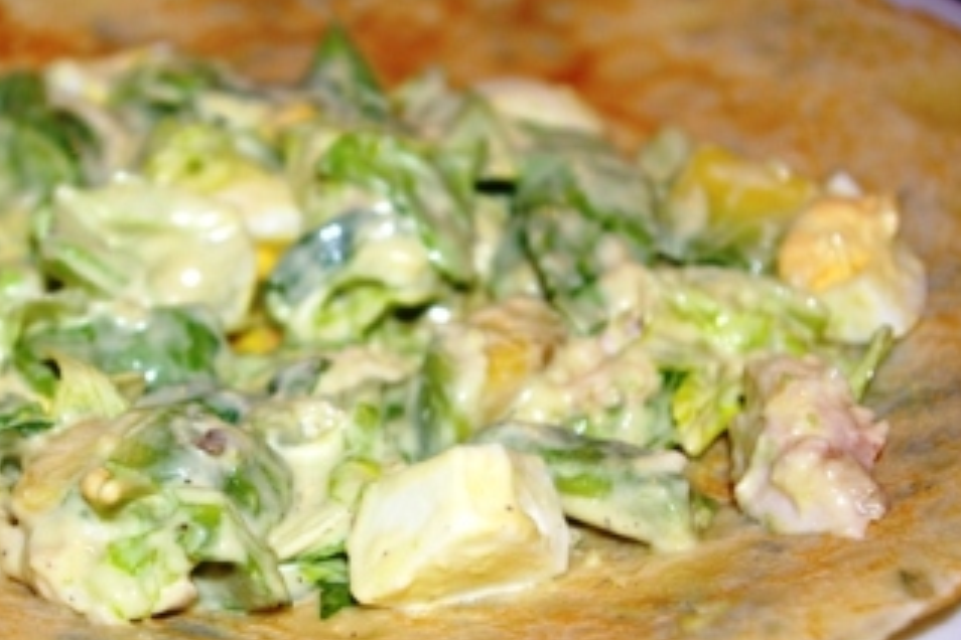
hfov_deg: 28.8
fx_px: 1861
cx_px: 320
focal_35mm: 70
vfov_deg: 19.5
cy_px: 344
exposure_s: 1/50
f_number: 4
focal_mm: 33
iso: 200
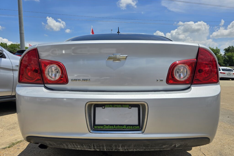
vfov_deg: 53.0
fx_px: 156
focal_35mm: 24
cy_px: 86
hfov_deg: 73.8
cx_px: 117
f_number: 1.7
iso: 12
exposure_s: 1/1429
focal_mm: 6.3
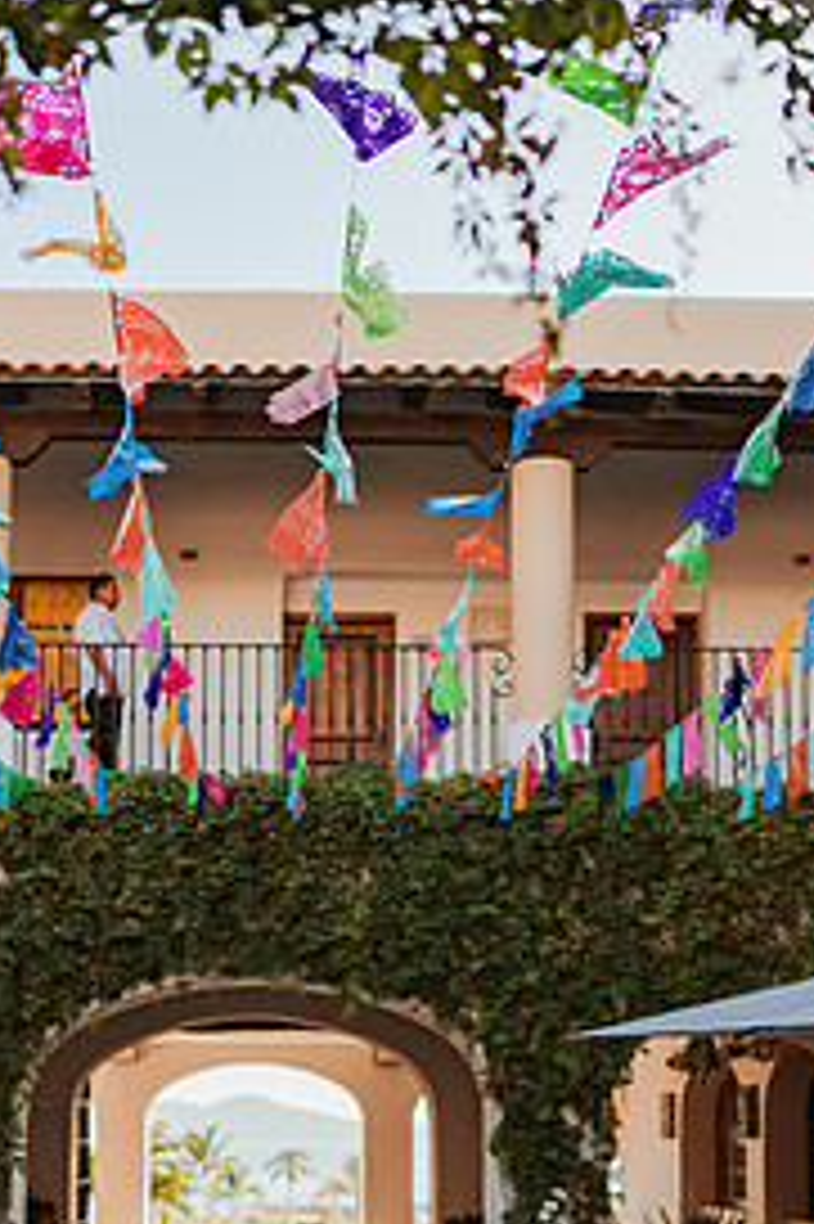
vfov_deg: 33.5
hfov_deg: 23.2
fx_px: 1970
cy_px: 981
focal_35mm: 58
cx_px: 261
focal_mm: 35
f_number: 1.8
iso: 100
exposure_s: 1/3200
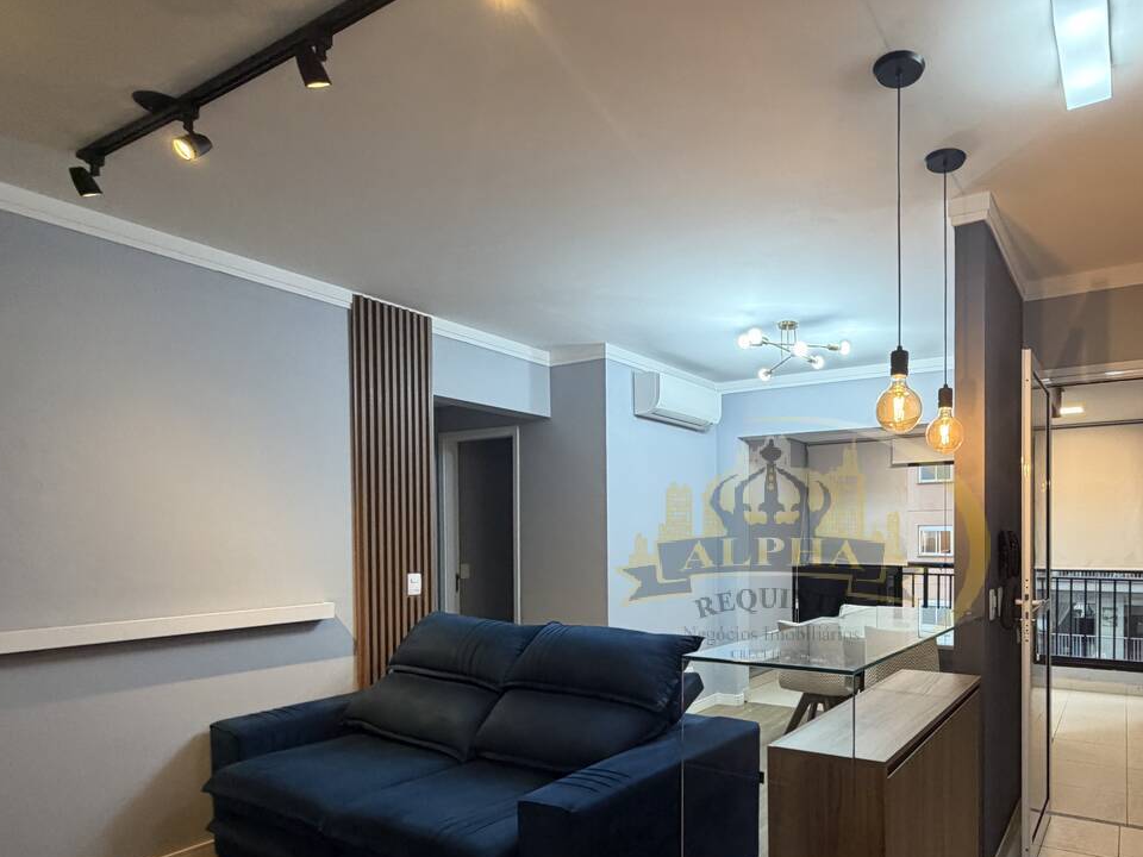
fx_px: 693
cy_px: 545
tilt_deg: -0.5
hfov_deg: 75.4
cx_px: 800
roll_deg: +0.3
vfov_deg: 62.4
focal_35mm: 21
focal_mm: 2.22
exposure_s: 1/60
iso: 250
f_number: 2.2
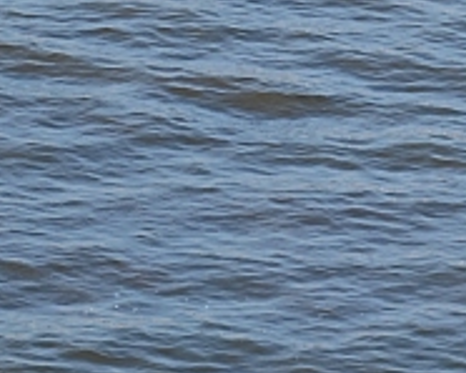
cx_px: 433
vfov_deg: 3.6
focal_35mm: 423
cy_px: 640
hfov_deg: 4.6
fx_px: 5837
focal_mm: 82
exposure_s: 1/500
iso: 250
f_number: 4
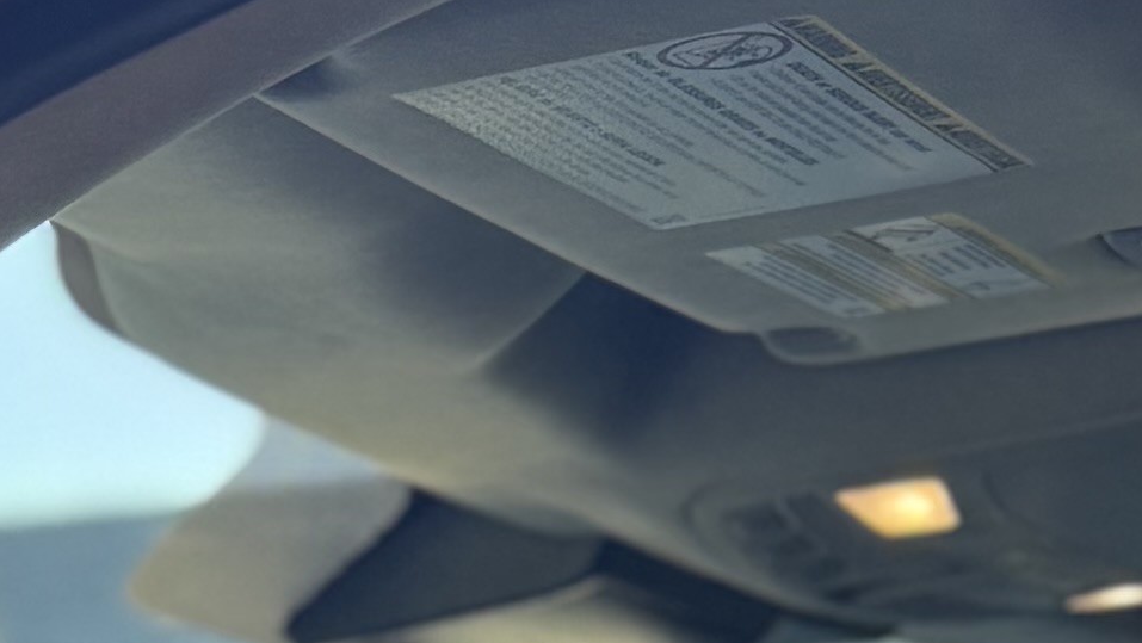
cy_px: 2217
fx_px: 4725
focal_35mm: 156
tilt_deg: -9.5
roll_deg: -3.0
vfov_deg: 6.7
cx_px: 129
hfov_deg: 13.7
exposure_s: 1/188
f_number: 1.78
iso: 100
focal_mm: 6.76
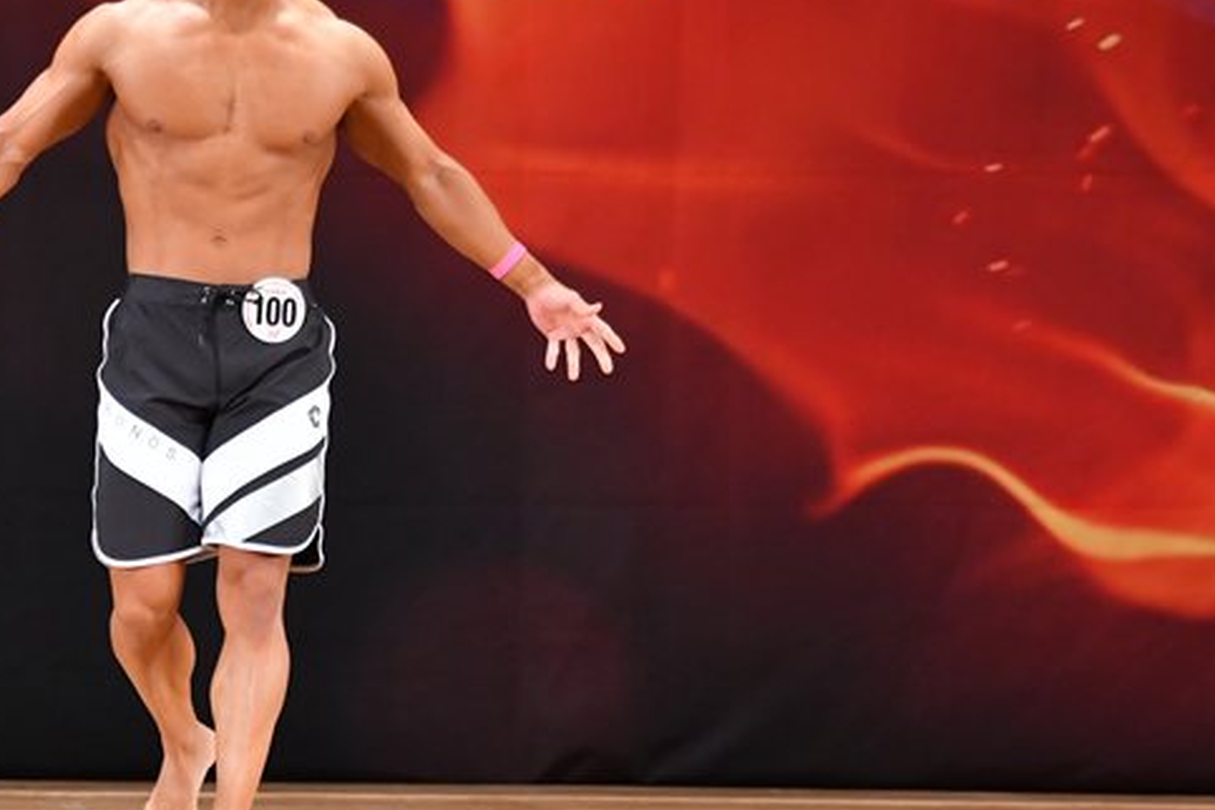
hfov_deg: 5.0
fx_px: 13803
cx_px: 255
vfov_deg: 3.4
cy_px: 330
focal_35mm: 409
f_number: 5.6
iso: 3200
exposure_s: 1/400
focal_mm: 170
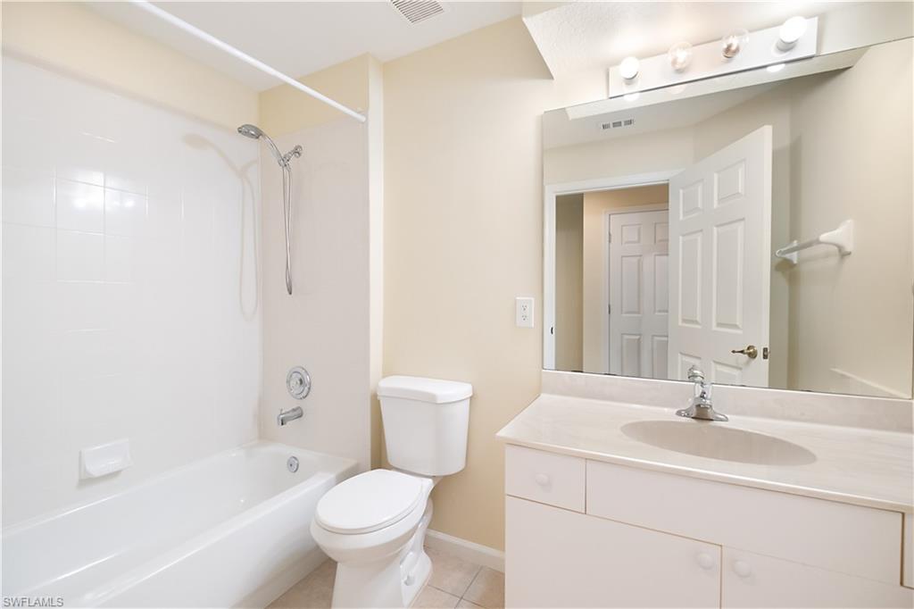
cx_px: 457
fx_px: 381
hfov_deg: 100.4
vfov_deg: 77.3
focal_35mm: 15
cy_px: 304
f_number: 4
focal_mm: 10
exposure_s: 1/60
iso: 1250
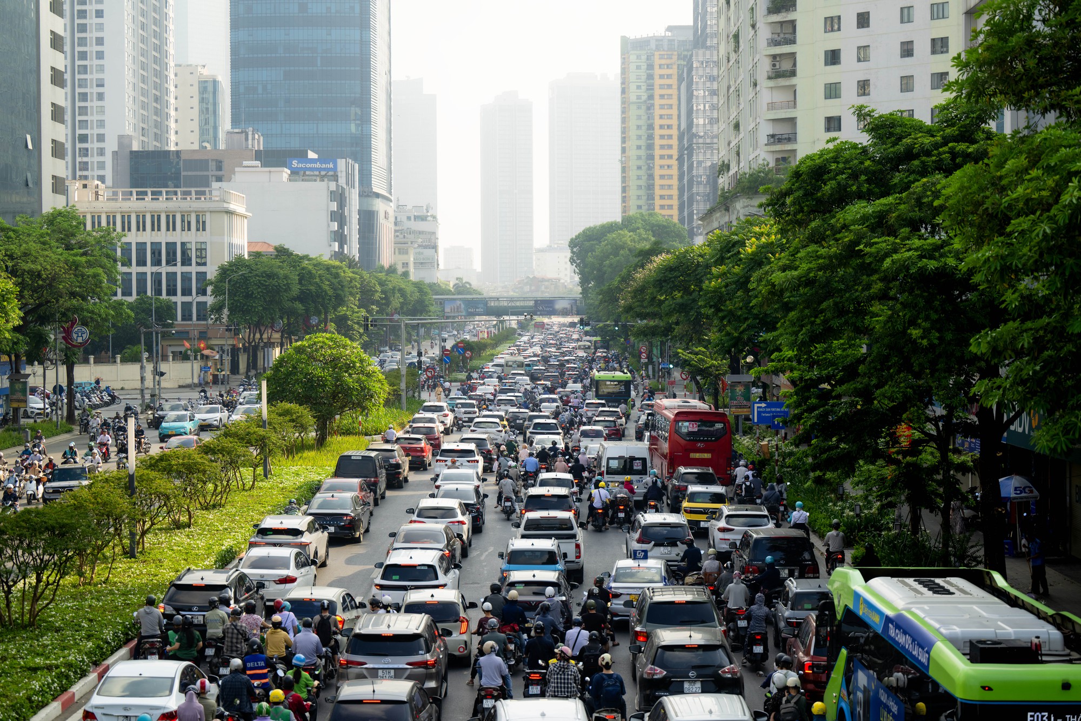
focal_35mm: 70
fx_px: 2102
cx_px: 540
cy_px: 360
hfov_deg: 28.8
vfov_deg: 19.5
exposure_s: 1/800
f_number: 2.8
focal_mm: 70
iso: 100
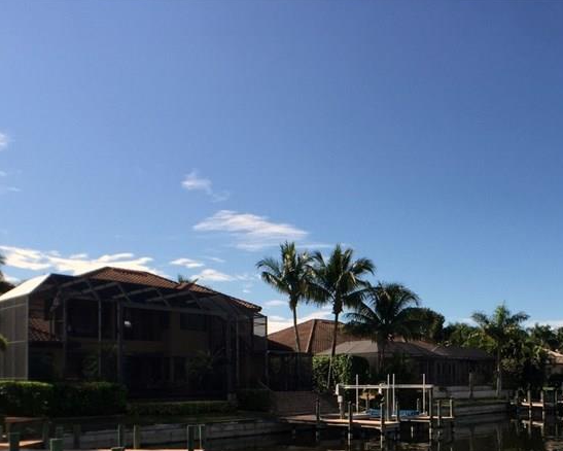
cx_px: 444
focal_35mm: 53
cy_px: 390
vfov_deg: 27.8
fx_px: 883
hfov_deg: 34.4
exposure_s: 1/1980
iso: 32
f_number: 2.2
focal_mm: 4.15
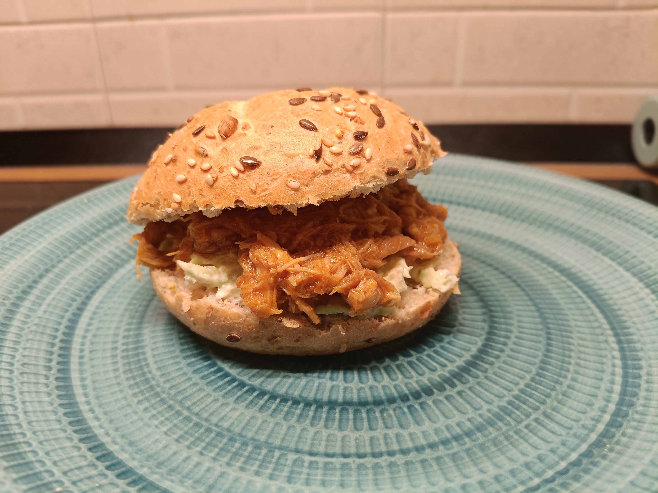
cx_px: 329
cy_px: 246
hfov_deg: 67.3
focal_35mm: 26
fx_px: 494
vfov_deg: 53.1
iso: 400
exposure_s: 1/50
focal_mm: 6.06
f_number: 13
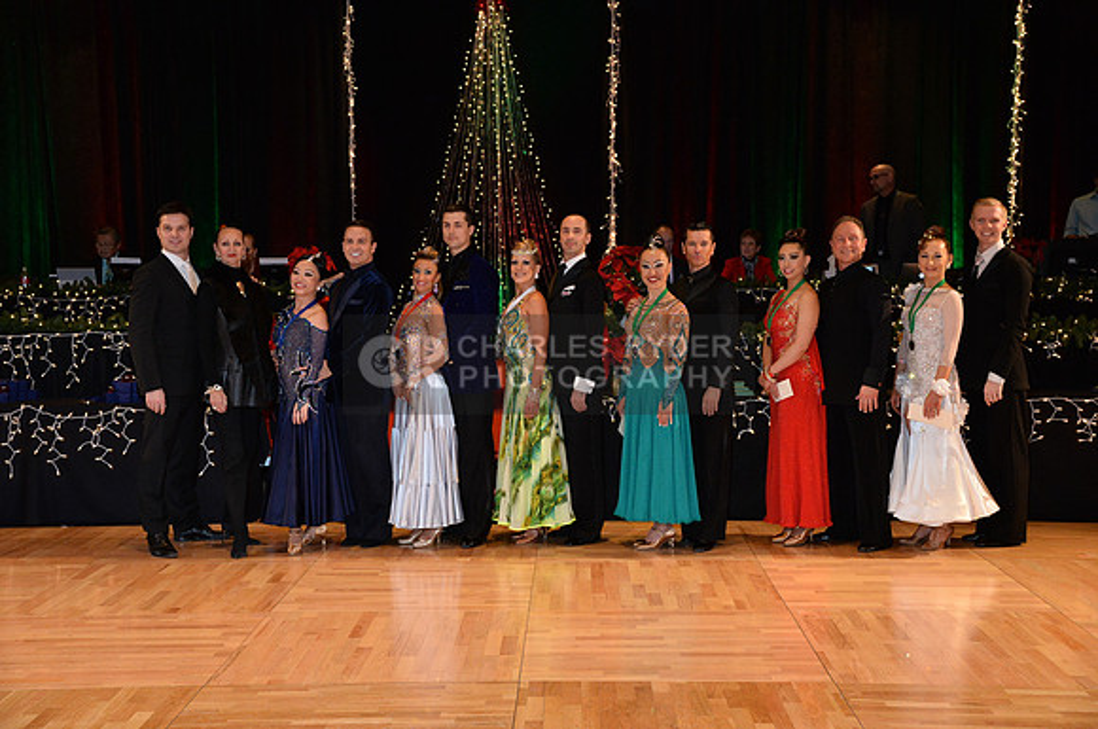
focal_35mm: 50
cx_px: 549
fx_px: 1523
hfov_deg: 39.6
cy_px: 364
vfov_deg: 26.9
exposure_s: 1/250
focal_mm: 50
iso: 2500
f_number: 5
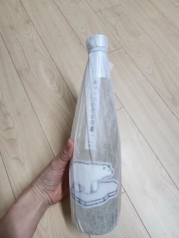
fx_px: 165
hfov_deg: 56.8
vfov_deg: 71.6
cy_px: 119
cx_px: 90
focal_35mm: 24
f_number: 1.8
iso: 500
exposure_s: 1/120
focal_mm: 5
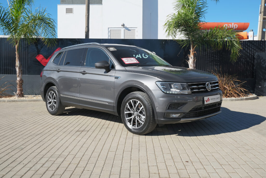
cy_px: 89
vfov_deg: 38.9
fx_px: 251
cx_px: 133
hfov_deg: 55.8
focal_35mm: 34
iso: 160
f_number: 9
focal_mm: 22.8
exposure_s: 1/200
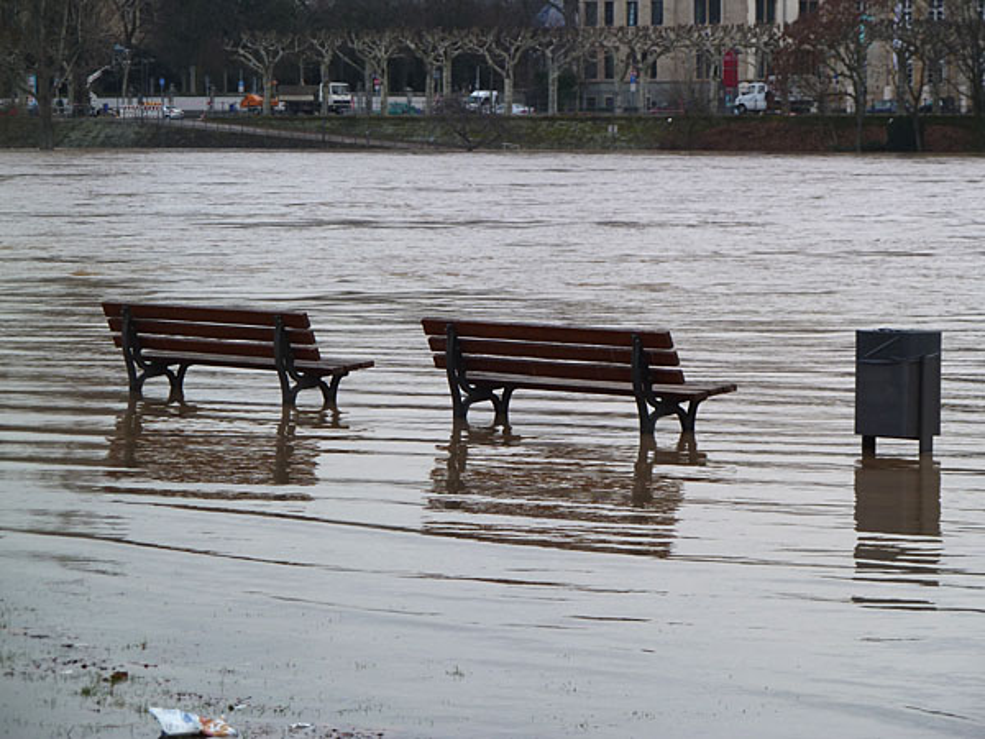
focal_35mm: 128
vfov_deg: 11.6
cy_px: 370
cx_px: 492
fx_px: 3642
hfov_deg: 15.4
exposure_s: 1/160
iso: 80
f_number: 4.4
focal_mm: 21
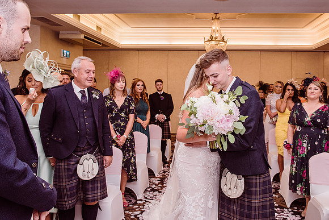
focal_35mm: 30
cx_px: 192
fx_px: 270
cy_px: 93
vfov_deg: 44.1
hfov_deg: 62.3
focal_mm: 24
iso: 400
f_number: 5.6
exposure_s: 1/100
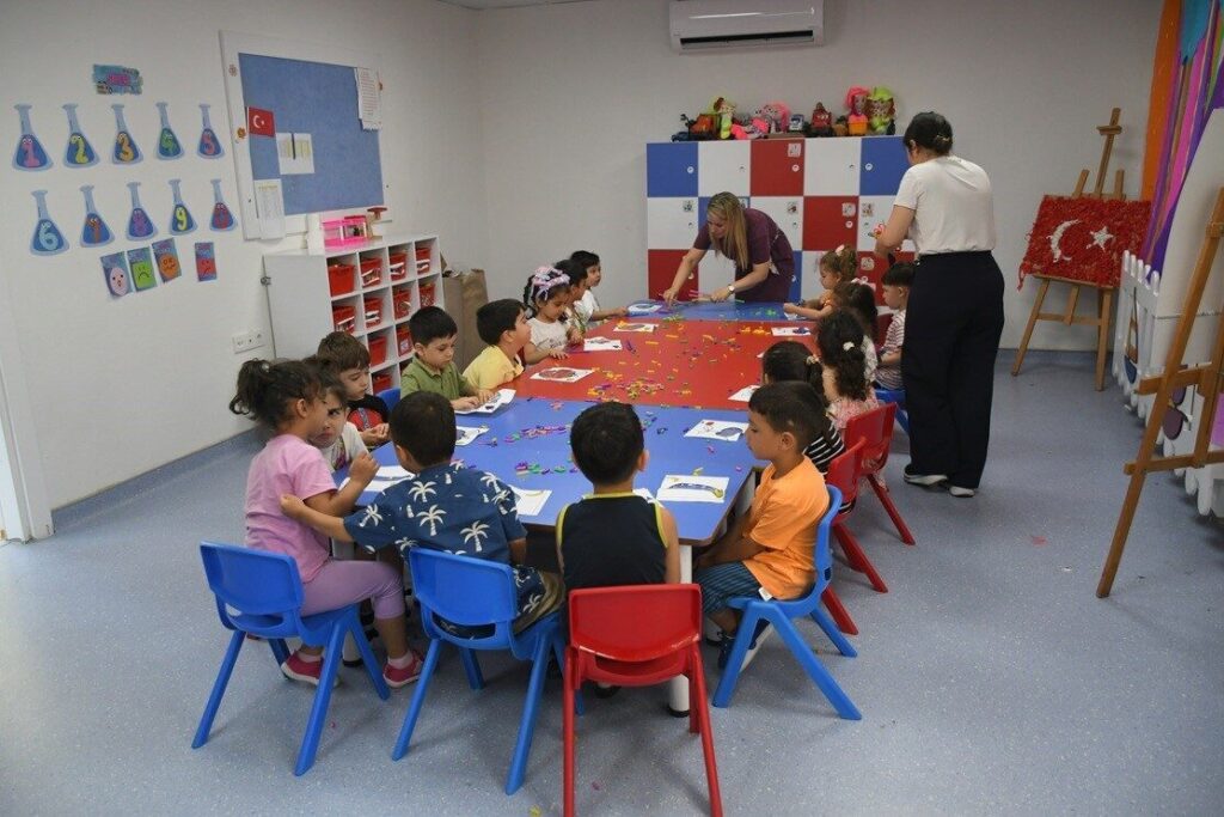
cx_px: 612
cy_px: 408
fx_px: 918
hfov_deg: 67.4
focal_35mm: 27
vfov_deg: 47.9
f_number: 3.5
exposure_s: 1/250
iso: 1000
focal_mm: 18
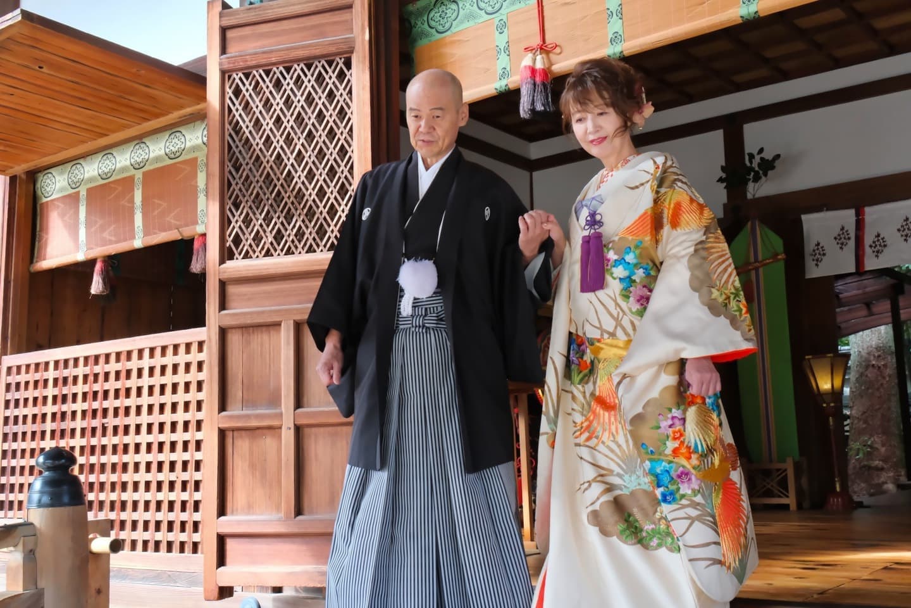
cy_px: 304
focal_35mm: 38
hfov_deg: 50.7
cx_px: 456
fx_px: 962
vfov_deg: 35.1
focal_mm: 25.1
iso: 3200
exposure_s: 1/125
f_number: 6.3
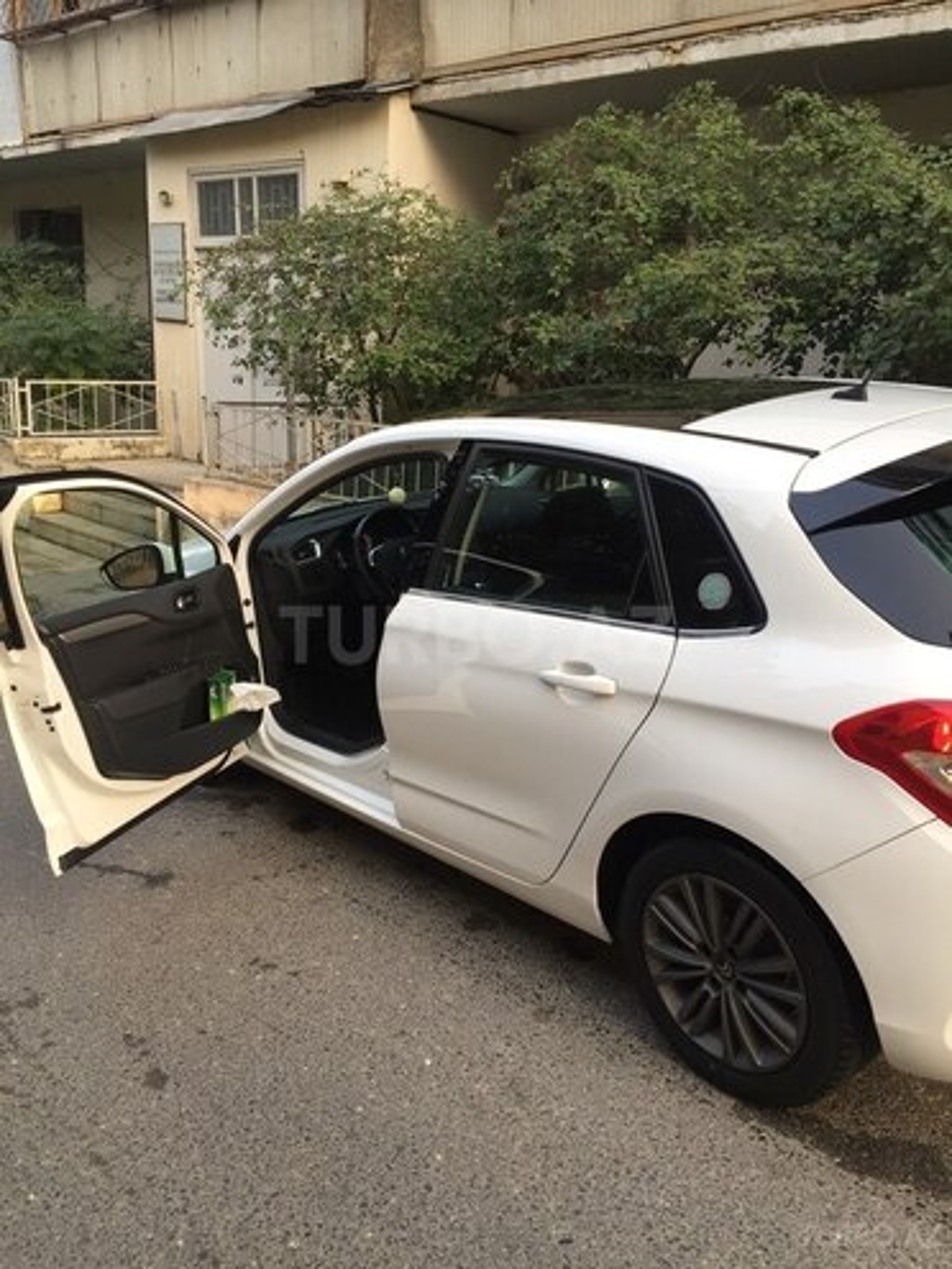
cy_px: 634
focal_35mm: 29
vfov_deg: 61.7
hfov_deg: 48.2
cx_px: 476
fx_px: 1063
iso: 32
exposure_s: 1/50
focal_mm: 4.15
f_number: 2.2
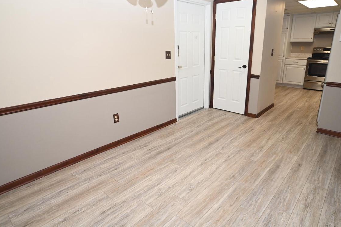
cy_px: 101
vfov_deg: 55.0
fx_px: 218
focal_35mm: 23
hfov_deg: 76.0
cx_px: 181
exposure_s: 1/60
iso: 720
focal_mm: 18
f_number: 5.6
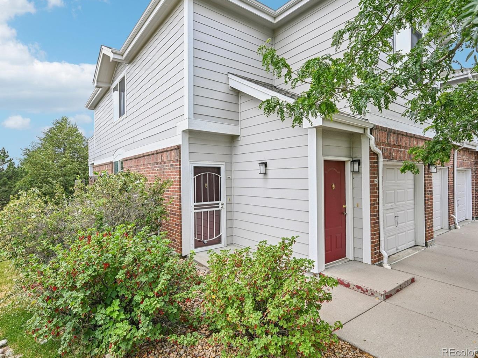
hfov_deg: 85.8
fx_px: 256
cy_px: 173
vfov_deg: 69.9
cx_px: 218
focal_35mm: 19
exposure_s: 1/30
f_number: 10
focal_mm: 16.5
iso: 64
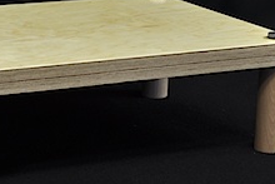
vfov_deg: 8.1
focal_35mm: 169
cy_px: 60
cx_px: 78
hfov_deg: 12.1
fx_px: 1292
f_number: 9
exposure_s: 1/3
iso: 200
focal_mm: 62
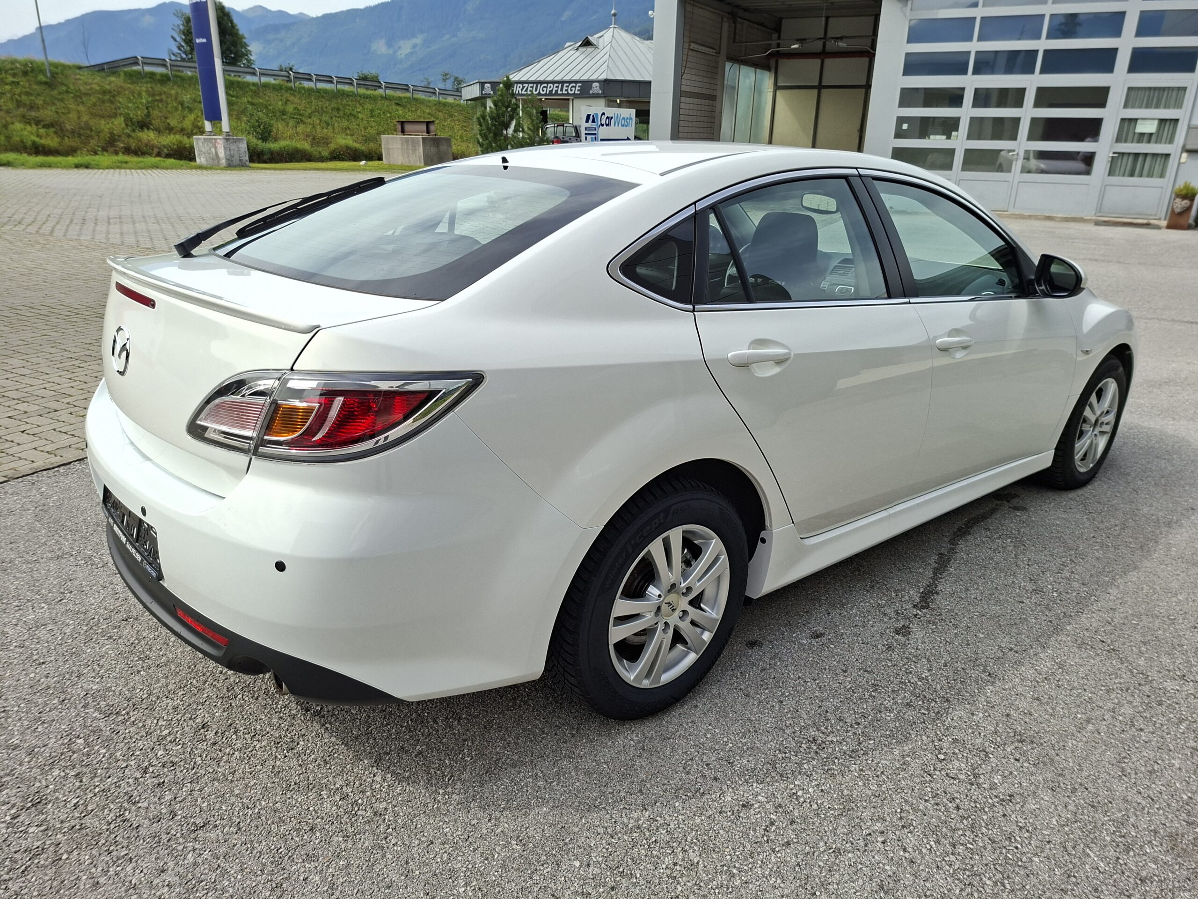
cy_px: 450
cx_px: 599
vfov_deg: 58.9
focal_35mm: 23
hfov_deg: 73.9
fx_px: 796
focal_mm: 5.54
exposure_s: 1/1153
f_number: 1.8
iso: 50
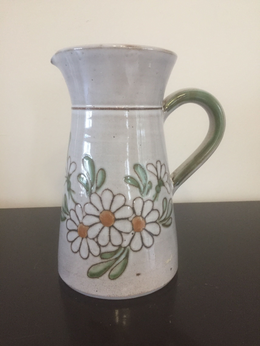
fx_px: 290
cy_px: 173
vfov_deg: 61.7
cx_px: 130
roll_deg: +1.5
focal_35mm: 29
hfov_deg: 48.2
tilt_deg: -11.4
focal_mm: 4.15
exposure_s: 1/33
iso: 250
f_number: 2.2
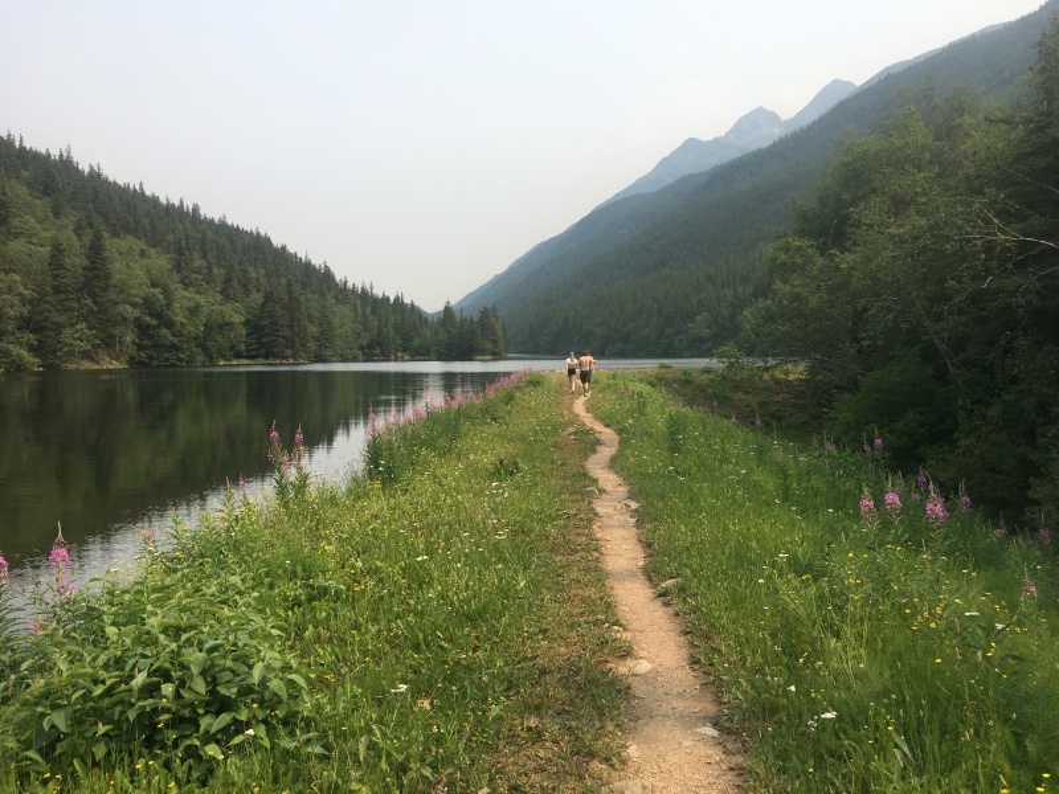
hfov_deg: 61.7
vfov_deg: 48.2
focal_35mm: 29
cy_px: 397
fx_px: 887
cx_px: 530
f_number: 2.2
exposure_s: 1/1451
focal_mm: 4.15
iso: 25
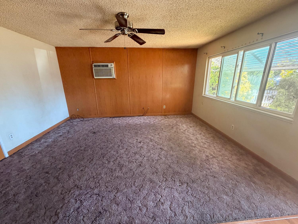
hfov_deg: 102.1
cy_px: 112
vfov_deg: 85.7
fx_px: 121
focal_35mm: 14
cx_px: 149
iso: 320
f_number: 2.2
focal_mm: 2.22
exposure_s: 1/67
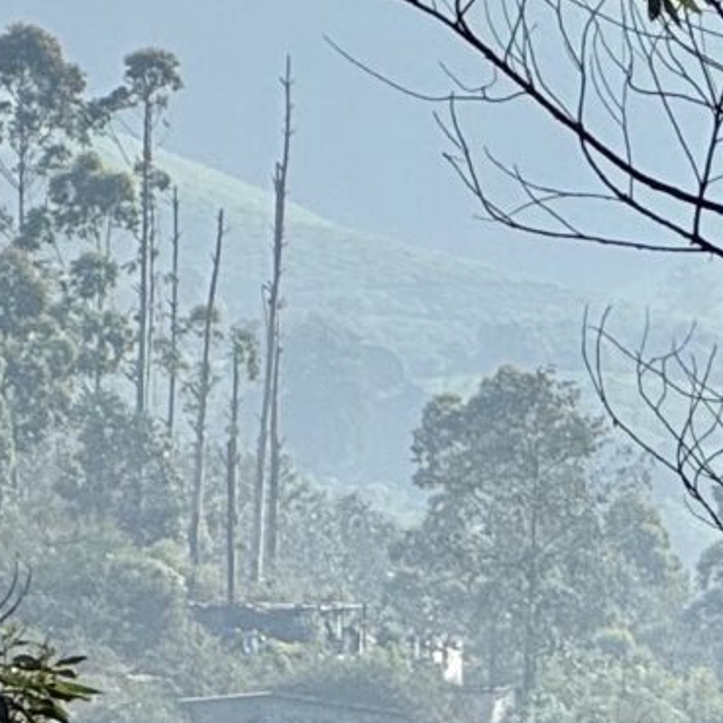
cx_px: 1800
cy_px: 468
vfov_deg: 3.7
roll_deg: +0.8
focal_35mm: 473
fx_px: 11177
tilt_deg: +5.9
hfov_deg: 3.6
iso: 25
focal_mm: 9
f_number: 2.8
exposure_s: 1/1357
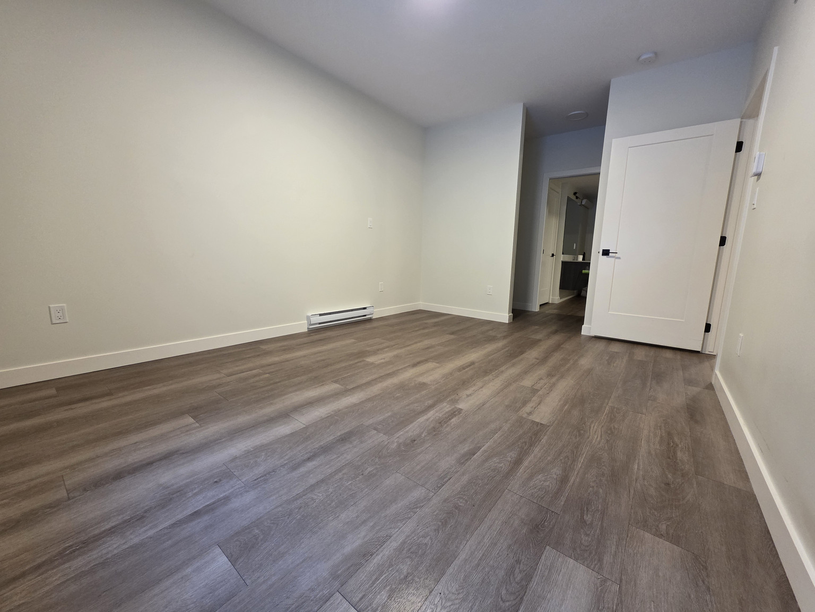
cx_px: 408
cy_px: 306
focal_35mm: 13
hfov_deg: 106.2
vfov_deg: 89.9
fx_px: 306
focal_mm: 2.2
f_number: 1.9
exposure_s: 1/60
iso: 400
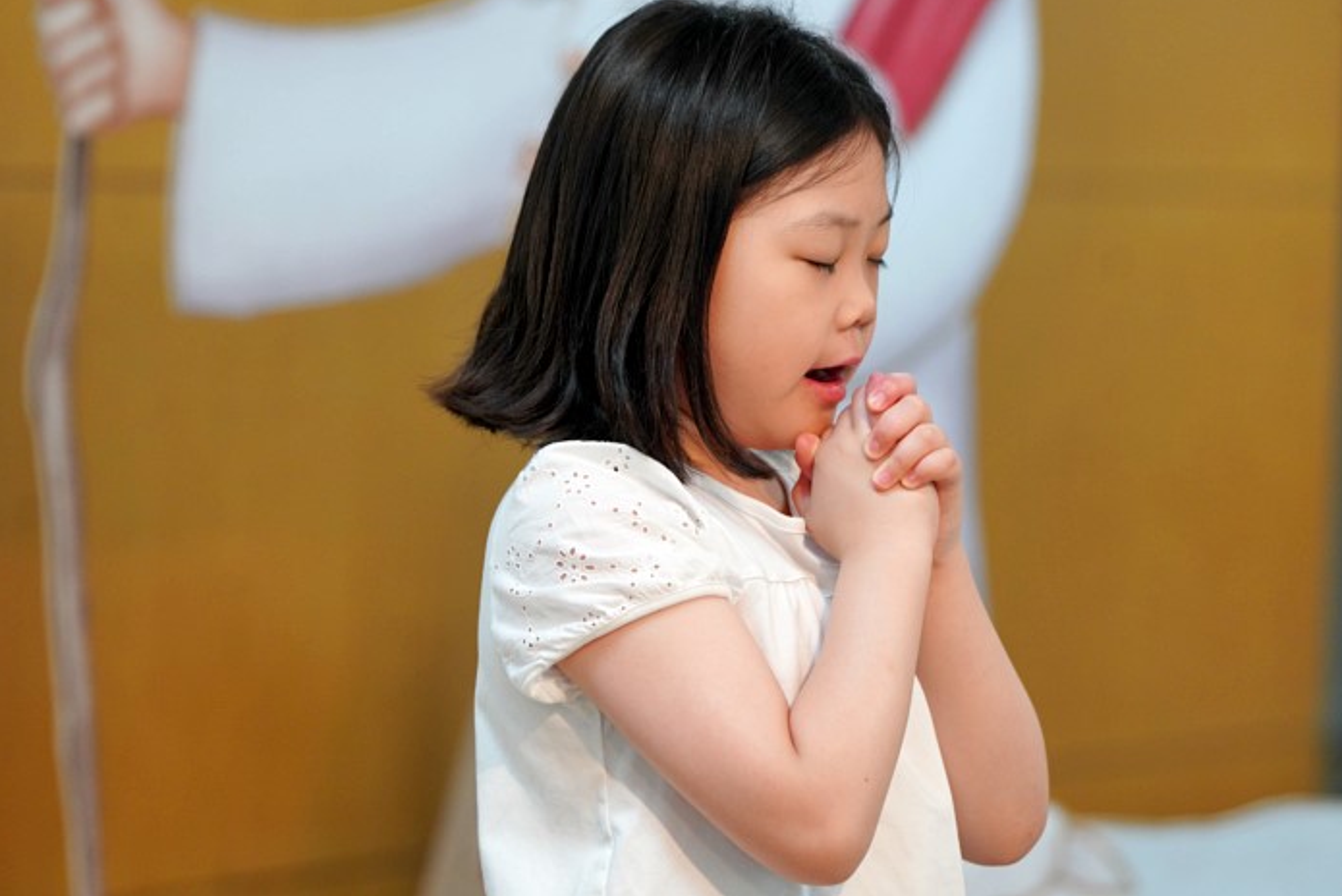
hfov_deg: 8.1
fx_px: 9509
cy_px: 319
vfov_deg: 5.4
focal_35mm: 255
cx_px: 757
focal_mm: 197
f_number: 4
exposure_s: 1/200
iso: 1000
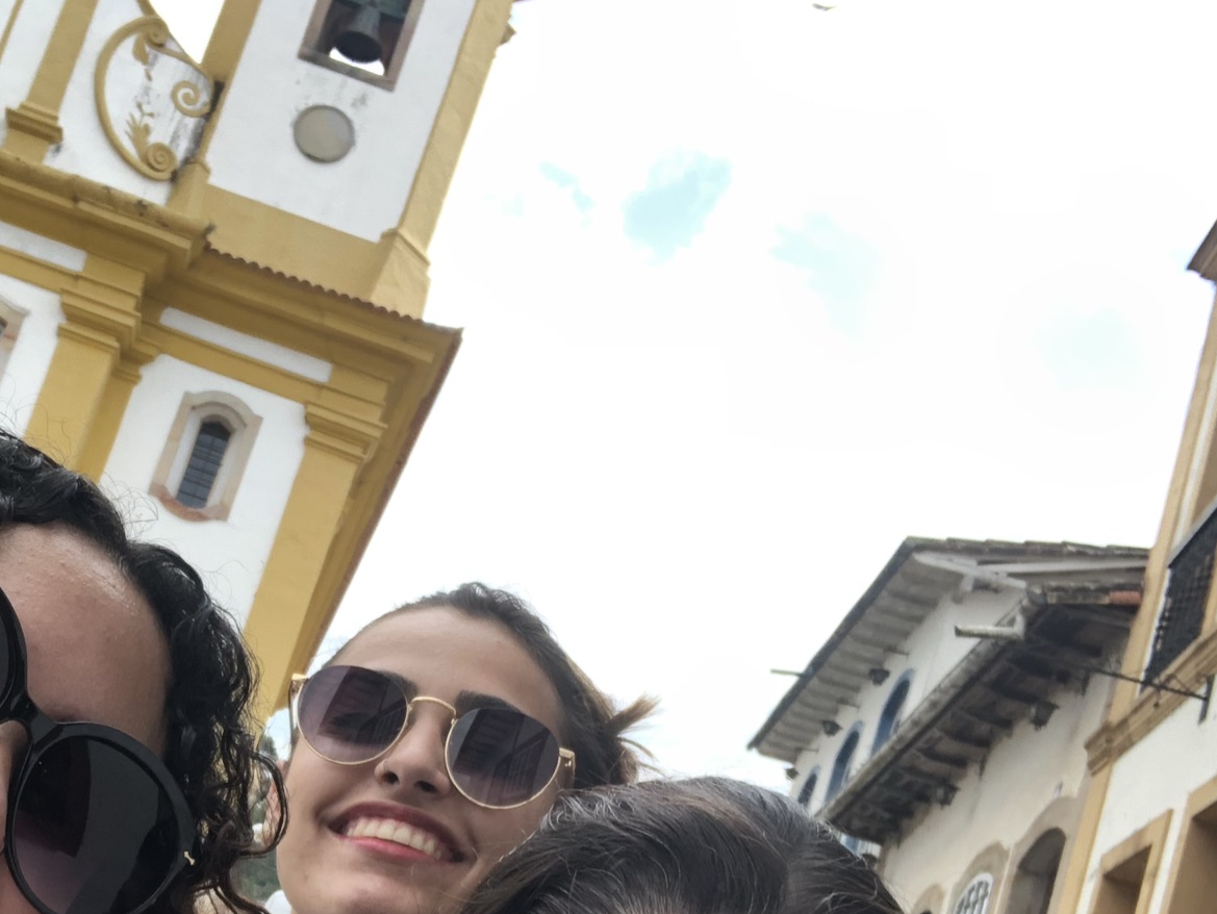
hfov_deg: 33.4
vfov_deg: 25.6
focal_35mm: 56
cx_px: 257
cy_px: 761
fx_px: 1970
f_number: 2.2
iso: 20
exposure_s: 1/171
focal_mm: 2.87
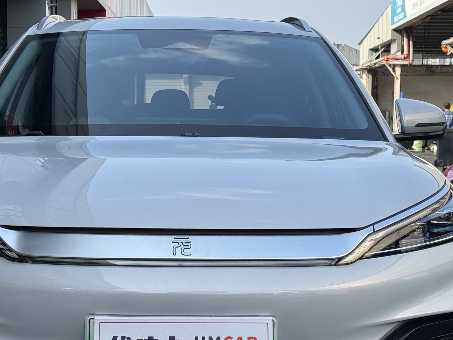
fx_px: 1204
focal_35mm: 92
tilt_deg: -4.0
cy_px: 201
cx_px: 166
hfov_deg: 21.3
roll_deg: -0.4
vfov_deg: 16.1
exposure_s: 1/1575
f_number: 1.78
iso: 64
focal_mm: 6.76
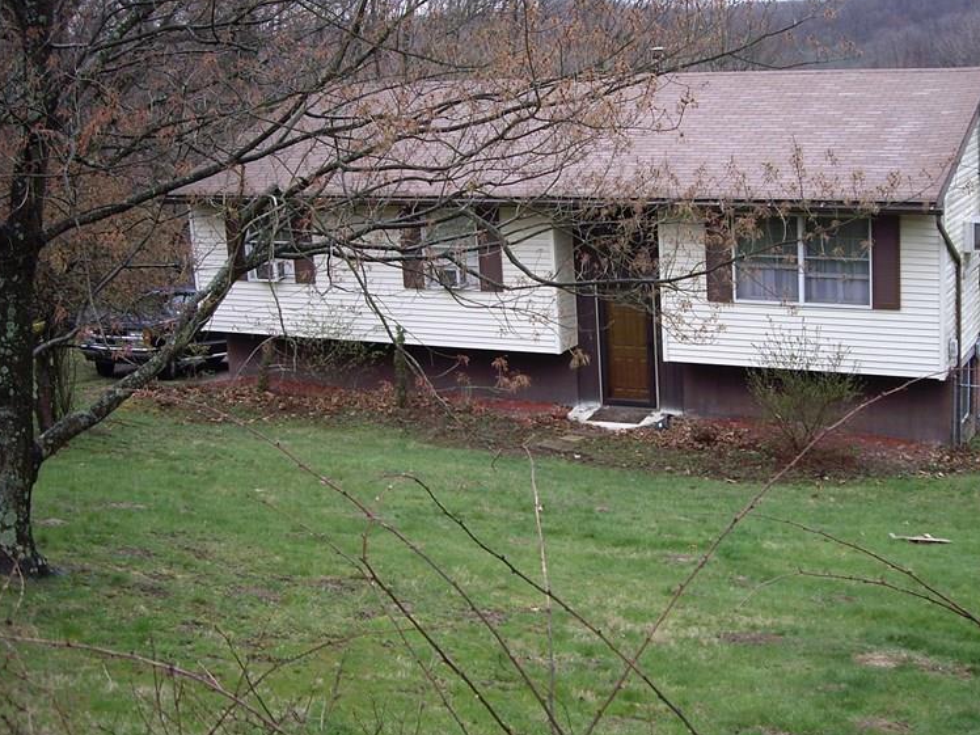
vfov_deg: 27.9
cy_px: 282
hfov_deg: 36.7
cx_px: 594
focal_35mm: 52
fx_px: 1472
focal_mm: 6.2
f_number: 2.7
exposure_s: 1/320
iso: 64
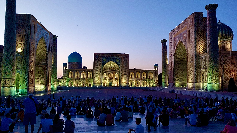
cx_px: 114
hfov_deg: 64.3
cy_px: 66
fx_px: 189
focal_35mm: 30
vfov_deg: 38.9
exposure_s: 1/60
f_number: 1.8
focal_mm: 5.06
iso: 320
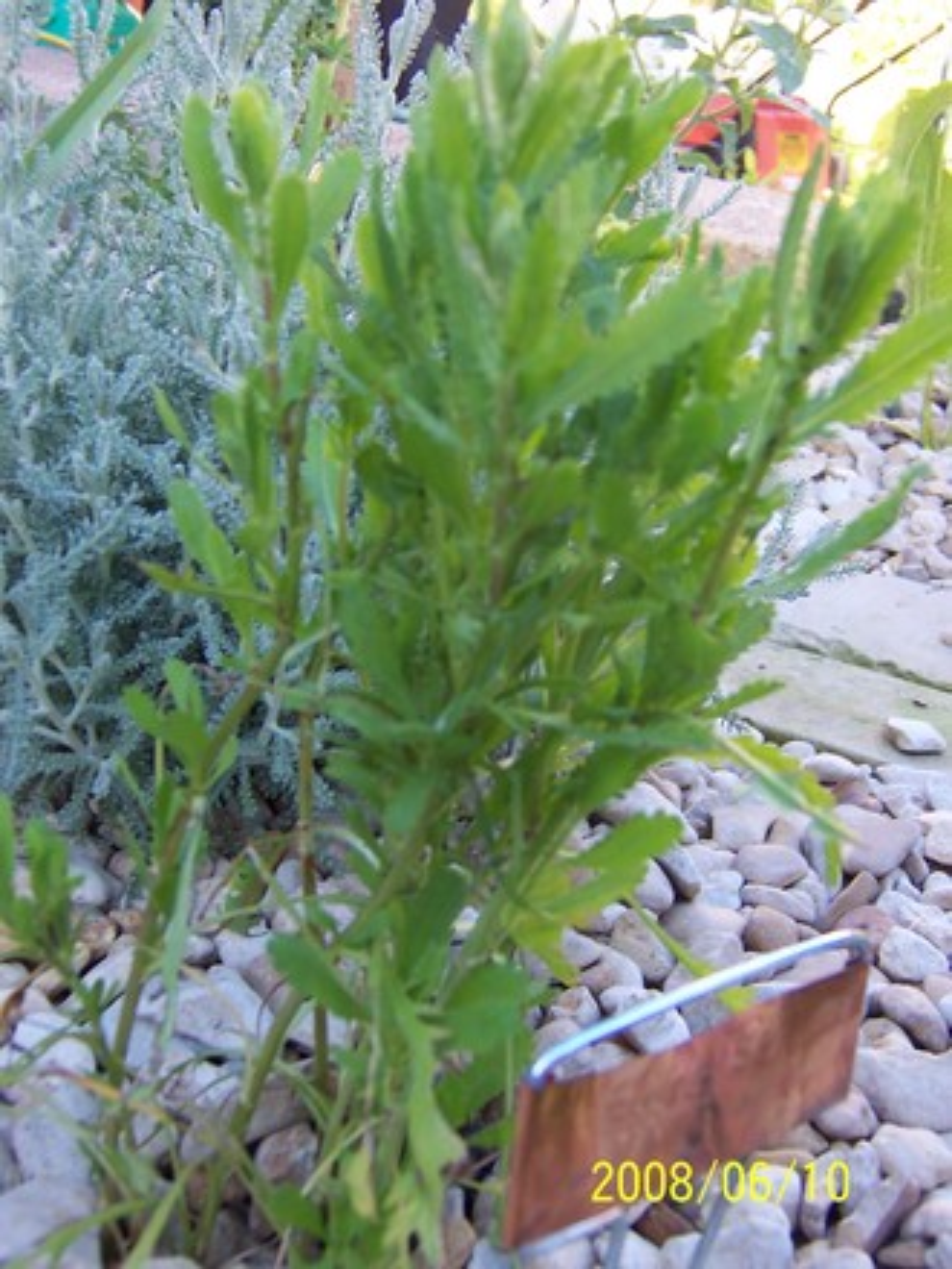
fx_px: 1320
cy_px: 634
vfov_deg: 51.4
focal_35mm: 36
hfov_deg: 39.7
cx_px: 476
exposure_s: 1/60
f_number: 2.8
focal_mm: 5.6
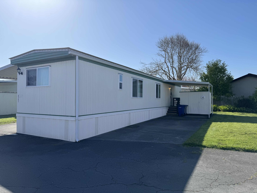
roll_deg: -0.1
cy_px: 96
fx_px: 178
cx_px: 128
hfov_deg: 71.6
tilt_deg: +0.4
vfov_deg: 56.8
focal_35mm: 24
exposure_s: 1/5814
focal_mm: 6.76
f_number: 1.78
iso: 80
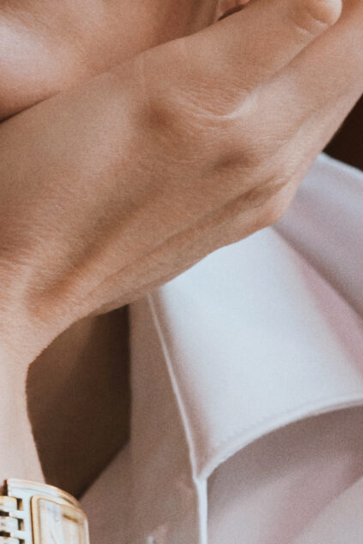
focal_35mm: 281
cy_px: 203
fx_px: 4252
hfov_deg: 4.9
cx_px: 135
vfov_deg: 7.3
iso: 1600
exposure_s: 1/160
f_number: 5.6
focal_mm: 70
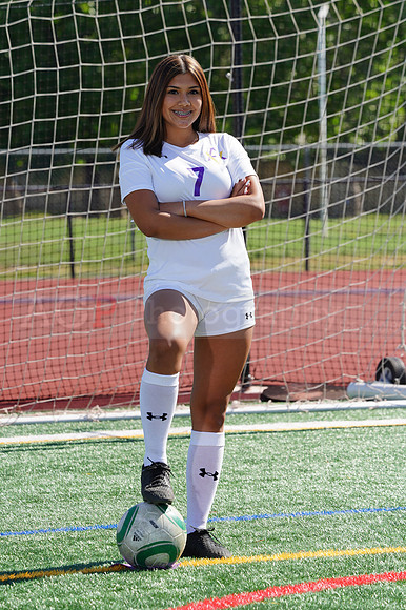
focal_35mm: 244
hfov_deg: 5.6
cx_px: 203
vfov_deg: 8.4
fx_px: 4132
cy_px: 305
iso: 200
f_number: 11
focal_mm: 244
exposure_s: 1/250
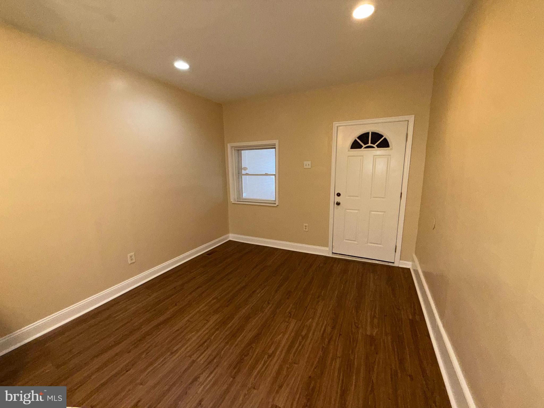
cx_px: 272
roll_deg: +0.1
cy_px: 204
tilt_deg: -10.0
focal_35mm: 14
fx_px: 220
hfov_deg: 102.1
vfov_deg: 85.7
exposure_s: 1/60
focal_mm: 2.22
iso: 125
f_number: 2.2
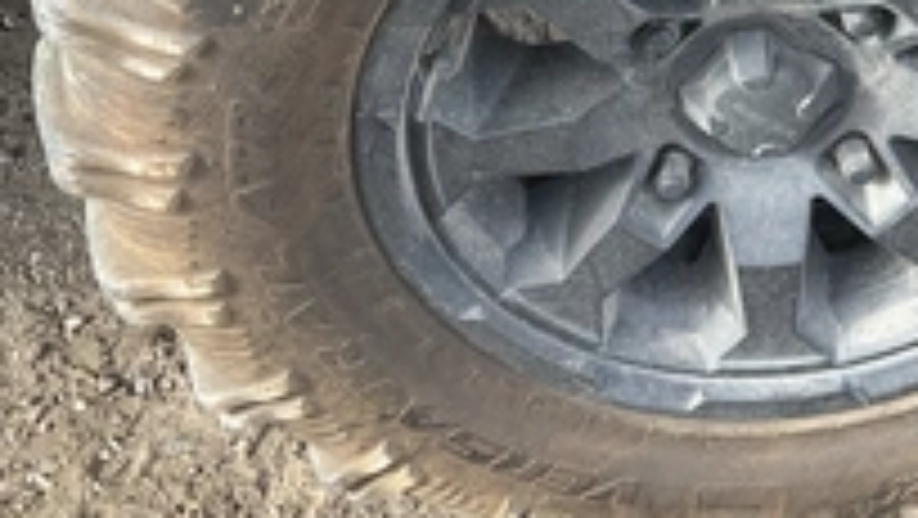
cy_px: -41
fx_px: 1510
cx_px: 680
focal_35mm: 62
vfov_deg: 18.7
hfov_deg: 33.2
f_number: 1.8
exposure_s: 1/168
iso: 20
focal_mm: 3
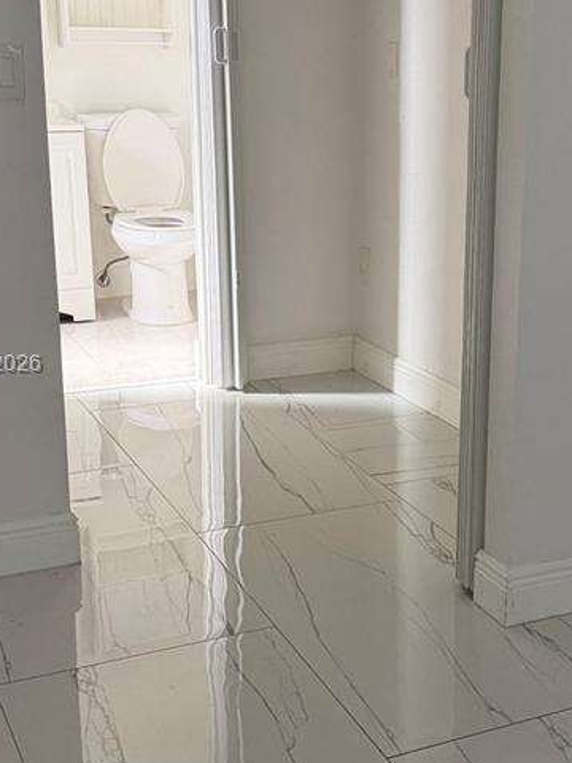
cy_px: 366
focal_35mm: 60
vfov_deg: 32.2
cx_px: 462
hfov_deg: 24.0
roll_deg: -1.4
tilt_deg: -15.3
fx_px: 1322
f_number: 1.78
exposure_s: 1/120
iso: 320
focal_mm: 6.76
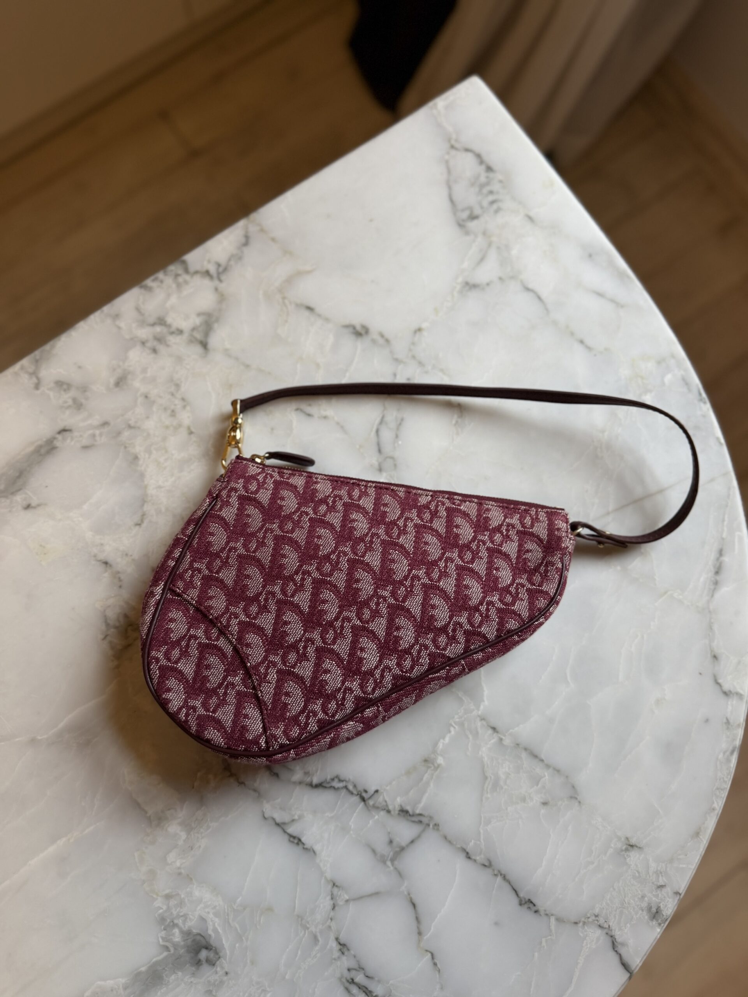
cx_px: 374
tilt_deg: -80.9
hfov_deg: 56.8
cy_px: 498
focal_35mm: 24
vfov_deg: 71.6
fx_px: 691
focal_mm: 6.76
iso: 125
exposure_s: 1/50
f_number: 1.78
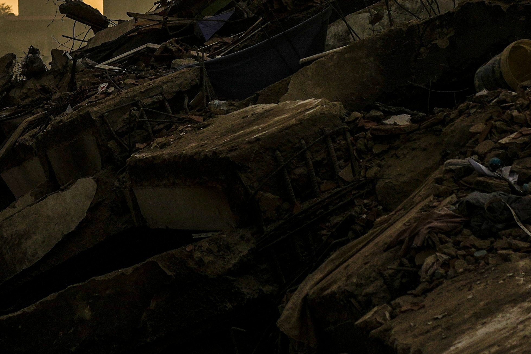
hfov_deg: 13.2
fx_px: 2286
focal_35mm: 155
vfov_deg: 8.8
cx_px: 125
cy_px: -13
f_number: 3.2
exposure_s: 1/5000
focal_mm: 35
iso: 125
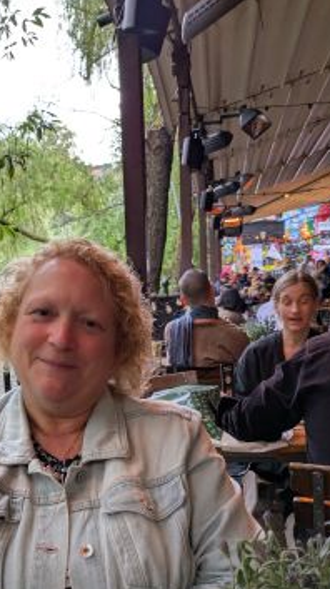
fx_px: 577
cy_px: 368
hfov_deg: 31.1
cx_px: 67
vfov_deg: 53.5
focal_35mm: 37
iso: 75
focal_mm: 5.43
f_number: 1.89
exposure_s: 1/133
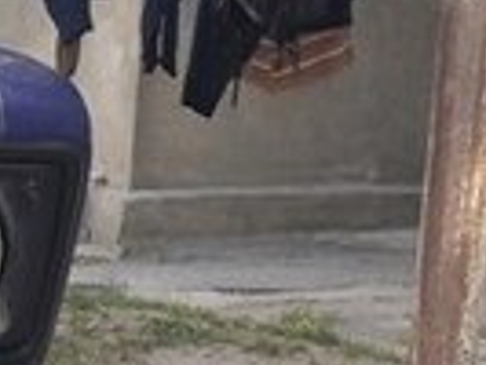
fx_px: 1883
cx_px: -555
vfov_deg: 10.8
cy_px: 476
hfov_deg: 12.5
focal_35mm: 134
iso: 40
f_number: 1.9
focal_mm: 3.6
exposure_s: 1/110
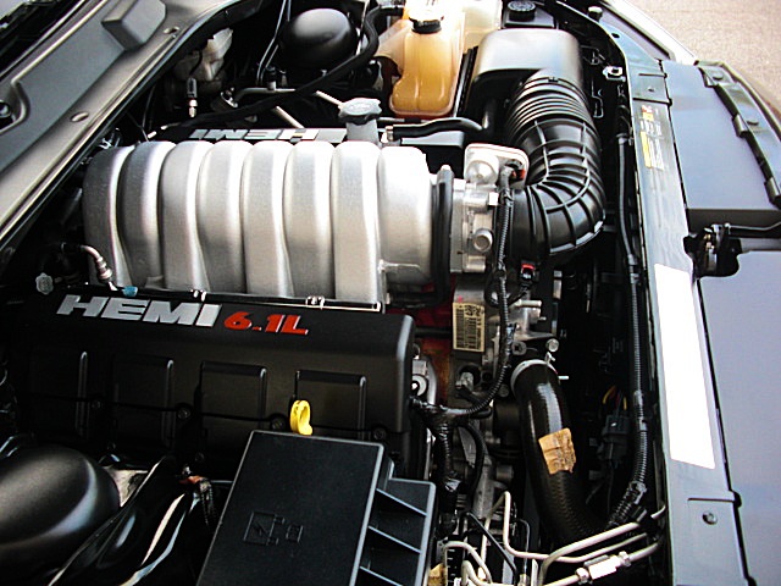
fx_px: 812
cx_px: 390
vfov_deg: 39.7
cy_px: 293
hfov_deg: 51.4
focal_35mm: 36
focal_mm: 6.3
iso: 100
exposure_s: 1/80
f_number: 2.8
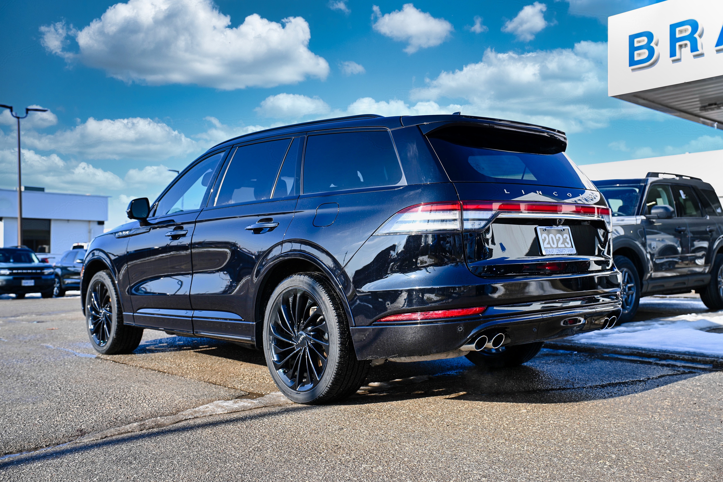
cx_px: 362
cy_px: 241
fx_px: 703
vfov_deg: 37.9
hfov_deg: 54.4
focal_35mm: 35
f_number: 4
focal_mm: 35
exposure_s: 1/320
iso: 64
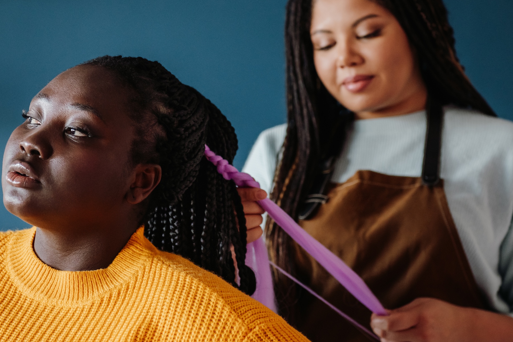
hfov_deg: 18.6
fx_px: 1567
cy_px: 193
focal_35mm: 110
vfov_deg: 12.5
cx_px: 249
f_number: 4
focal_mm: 66
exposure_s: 1/125
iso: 800
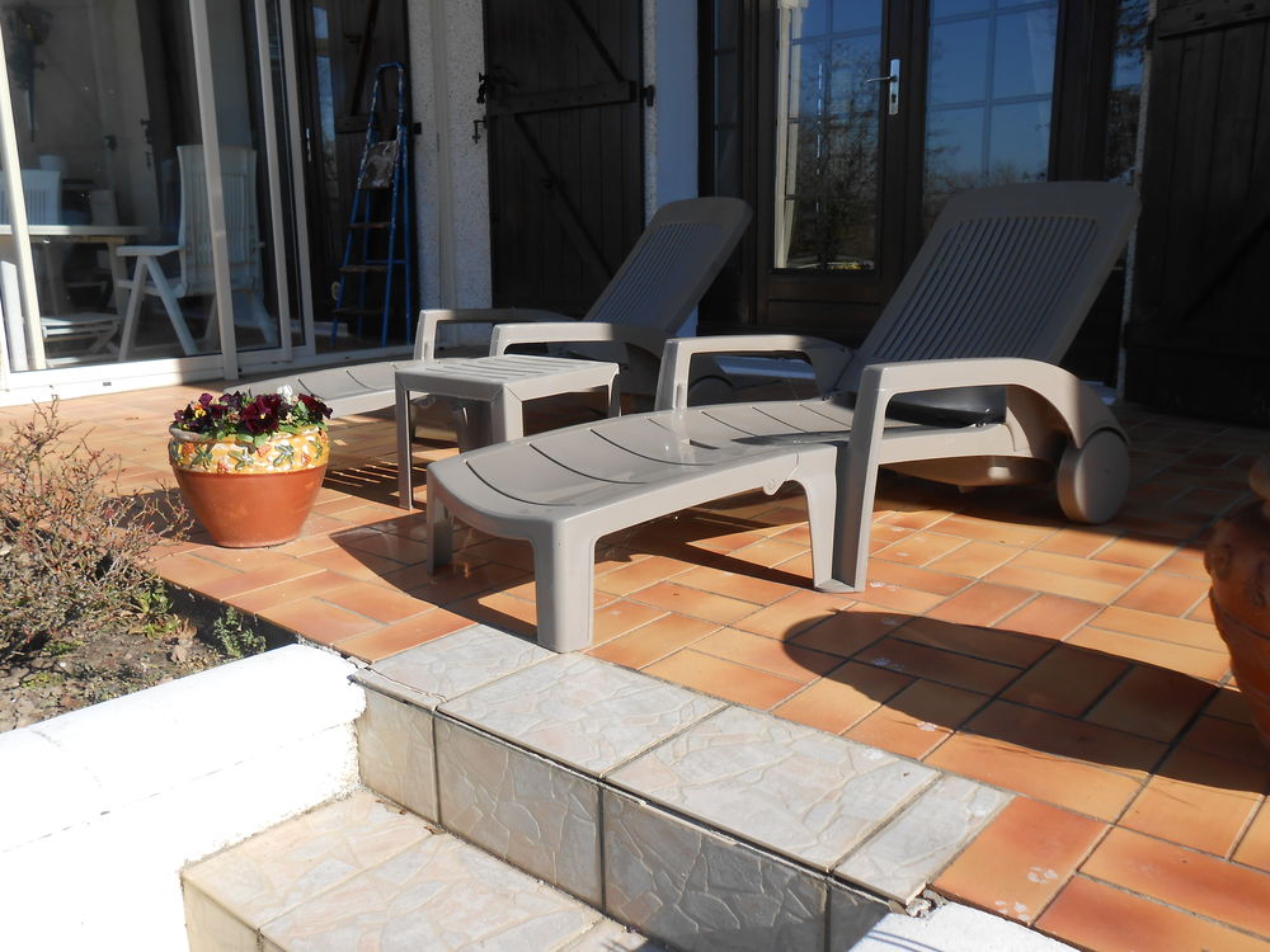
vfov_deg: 46.8
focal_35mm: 30
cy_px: 476
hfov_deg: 60.0
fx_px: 1101
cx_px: 635
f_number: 3.8
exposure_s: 1/640
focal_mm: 5.3
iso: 80
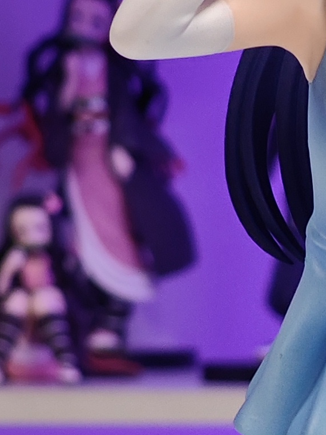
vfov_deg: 5.8
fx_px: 4306
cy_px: 503
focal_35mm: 343
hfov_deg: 4.3
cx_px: 484
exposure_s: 1/17.3
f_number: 2.4
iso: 400
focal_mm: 7.48
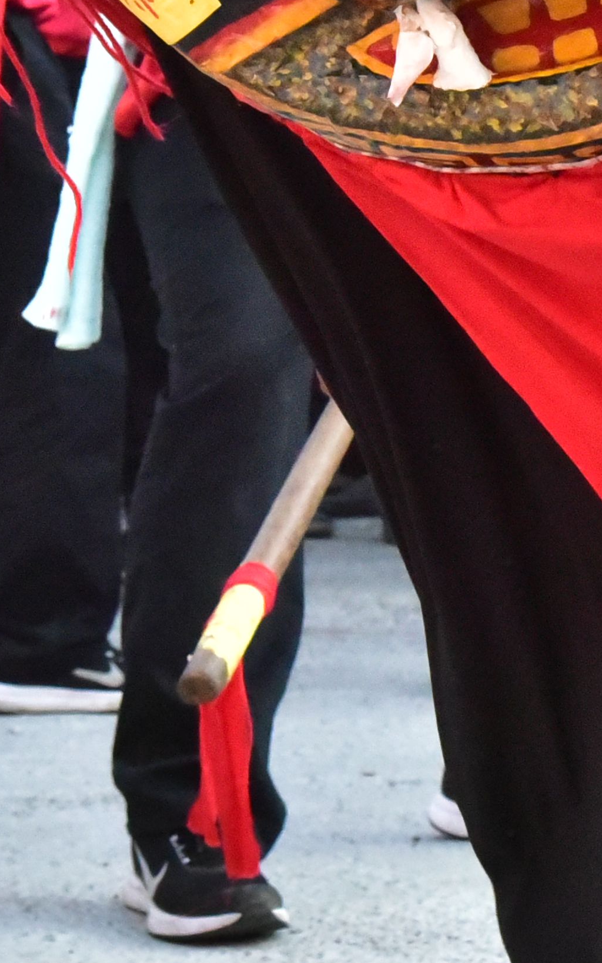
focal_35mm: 206
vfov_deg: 10.1
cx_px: 728
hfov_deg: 6.3
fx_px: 5407
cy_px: 158
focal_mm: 55
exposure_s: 1/2000
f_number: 8
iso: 12800
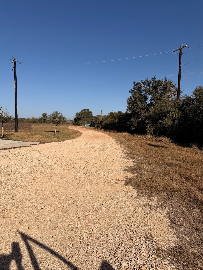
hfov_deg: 56.8
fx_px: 188
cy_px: 135
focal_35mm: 24
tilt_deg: -4.6
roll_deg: -1.0
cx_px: 102
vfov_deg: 71.6
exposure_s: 1/10309
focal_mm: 6.76
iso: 80
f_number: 1.78
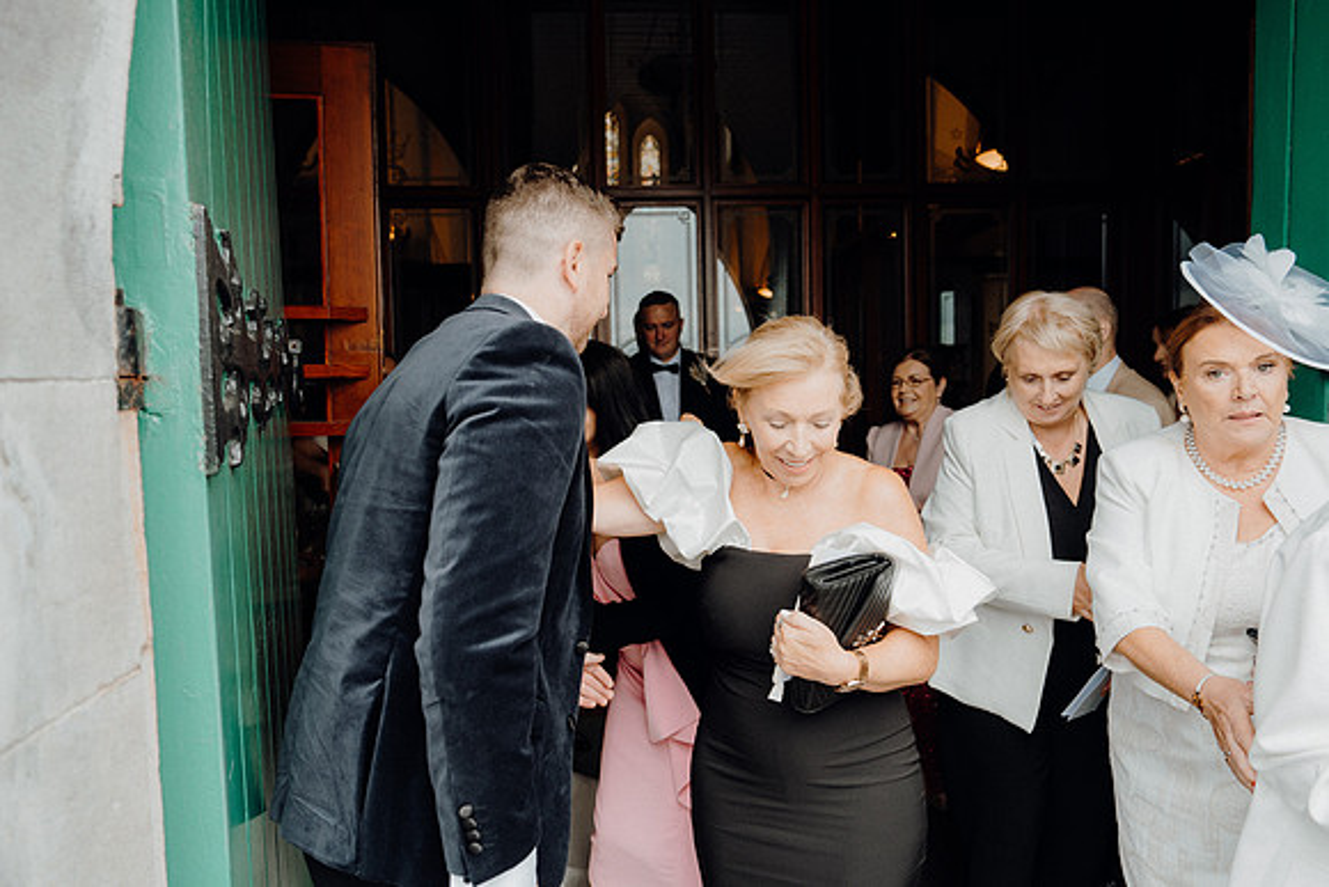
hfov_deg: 71.5
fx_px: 923
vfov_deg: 51.3
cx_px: 664
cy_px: 444
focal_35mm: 25
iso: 200
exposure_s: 1/200
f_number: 3.5
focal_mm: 25
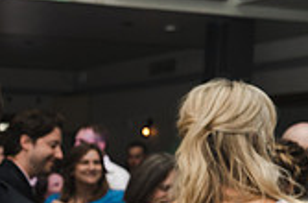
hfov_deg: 19.2
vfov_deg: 14.7
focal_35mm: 90
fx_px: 767
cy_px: 222
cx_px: -183
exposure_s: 1/200
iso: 640
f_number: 2.8
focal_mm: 24
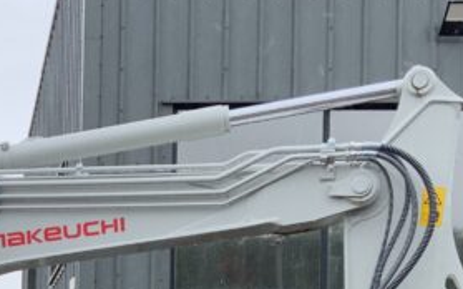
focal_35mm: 113
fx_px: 1425
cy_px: 458
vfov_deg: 11.0
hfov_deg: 17.6
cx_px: -90
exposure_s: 1/289
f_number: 1.8
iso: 16
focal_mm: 3
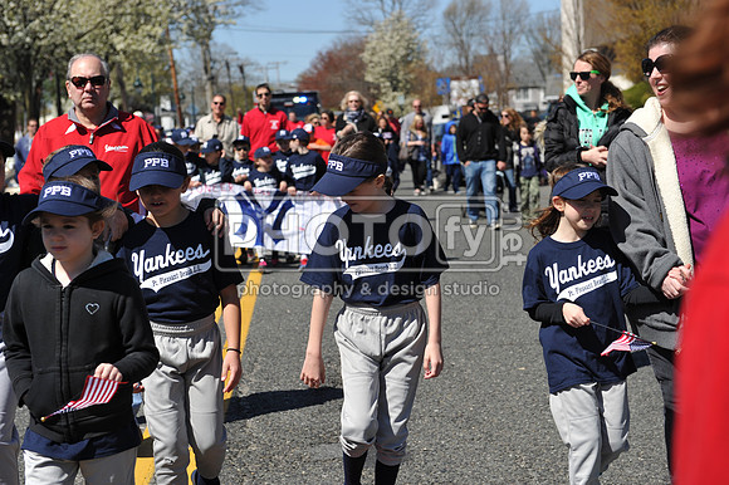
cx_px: 364
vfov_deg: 19.4
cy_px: 242
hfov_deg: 28.9
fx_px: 1417
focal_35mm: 70
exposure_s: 1/1000
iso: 200
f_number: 5
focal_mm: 70
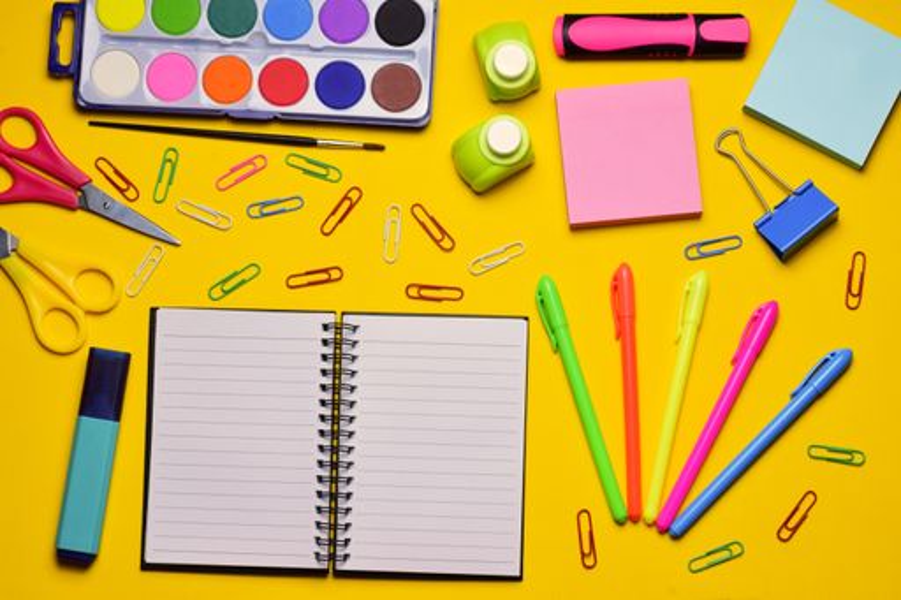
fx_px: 1876
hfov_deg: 27.0
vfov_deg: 18.2
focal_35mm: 75
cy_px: 300
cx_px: 450
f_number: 14
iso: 200
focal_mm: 50
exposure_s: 1/10
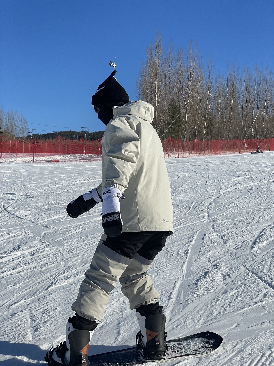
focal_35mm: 52
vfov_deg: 36.8
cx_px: 137
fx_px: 549
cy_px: 183
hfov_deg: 28.0
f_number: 2
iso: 25
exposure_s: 1/3984
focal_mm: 6
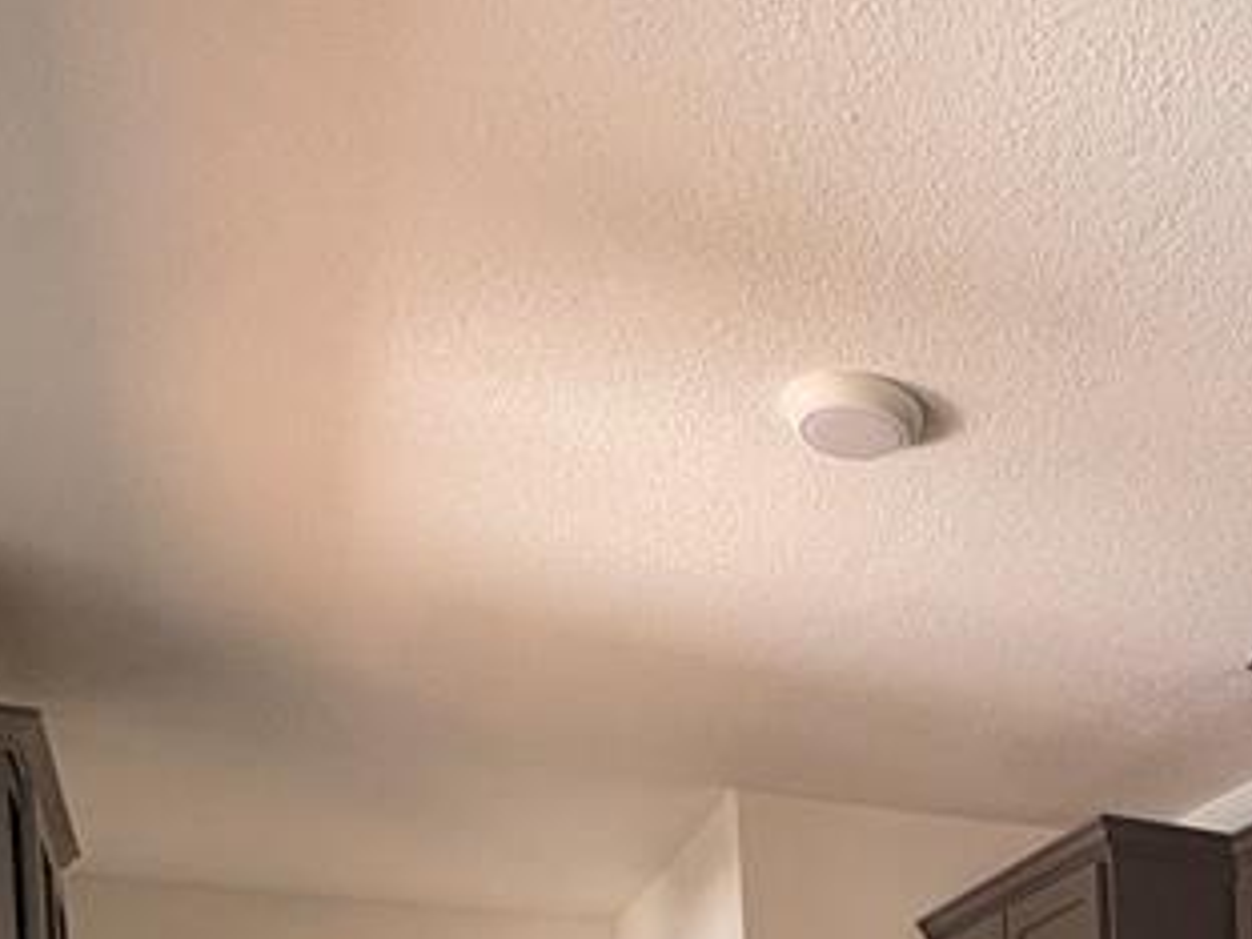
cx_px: 1252
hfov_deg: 37.0
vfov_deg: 25.2
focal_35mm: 46
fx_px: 1664
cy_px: 1344
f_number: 2.2
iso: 200
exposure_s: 1/99
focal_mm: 2.22
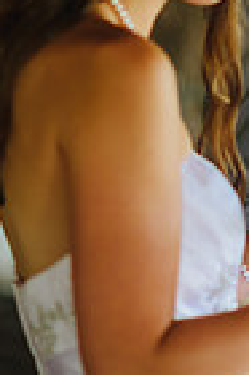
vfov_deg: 7.5
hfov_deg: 5.0
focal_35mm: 274
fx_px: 2850
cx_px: 327
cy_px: 51
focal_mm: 85
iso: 200
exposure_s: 1/60
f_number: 2
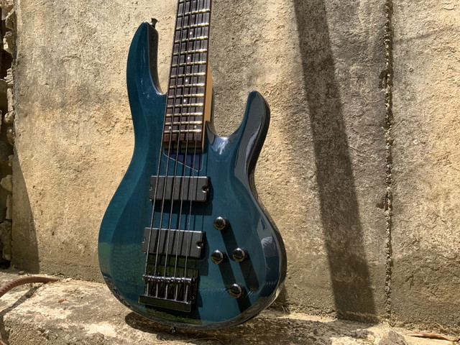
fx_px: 385
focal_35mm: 29
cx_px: 230
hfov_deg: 61.7
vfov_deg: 48.2
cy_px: 172
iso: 16
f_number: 1.8
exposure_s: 1/728
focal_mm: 3
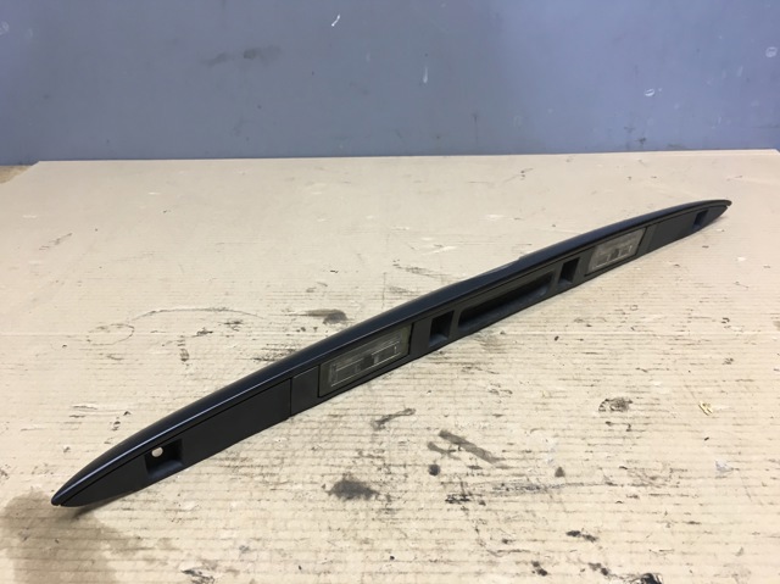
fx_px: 653
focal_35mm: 29
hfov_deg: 61.7
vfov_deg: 48.2
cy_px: 292
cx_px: 390
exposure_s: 1/33
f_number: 2.2
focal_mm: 4.15
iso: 64
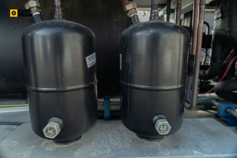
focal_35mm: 24
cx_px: 118
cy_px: 79
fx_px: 158
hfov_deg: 73.7
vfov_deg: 53.1
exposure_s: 1/100
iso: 640
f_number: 5
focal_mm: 24
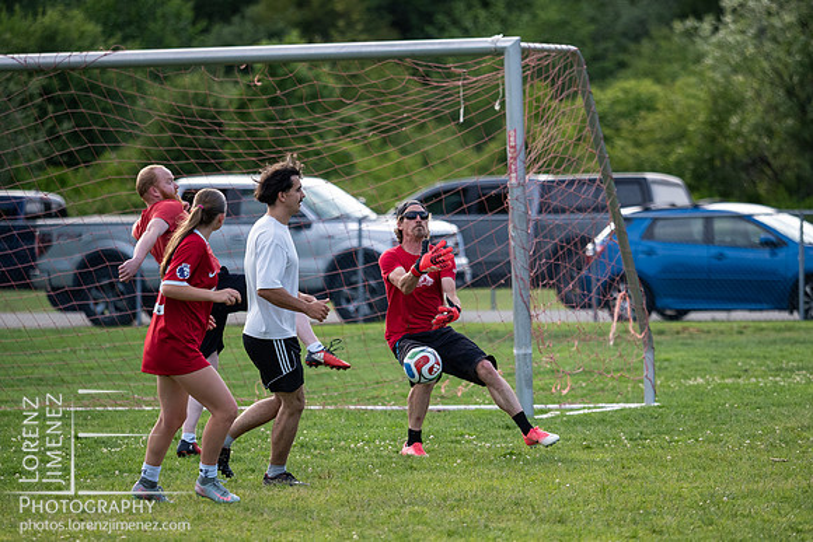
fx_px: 7364
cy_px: 267
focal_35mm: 326
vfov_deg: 4.2
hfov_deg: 6.3
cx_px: 416
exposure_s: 1/1250
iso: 320
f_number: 2.8
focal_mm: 150
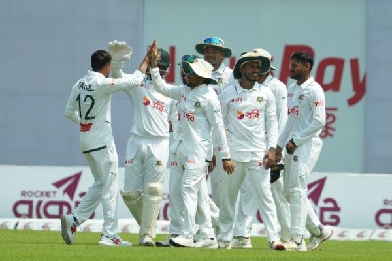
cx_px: 196
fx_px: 5956
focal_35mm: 547
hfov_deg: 3.8
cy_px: 130
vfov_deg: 2.5
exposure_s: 1/2000
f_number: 6.3
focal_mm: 365
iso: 500
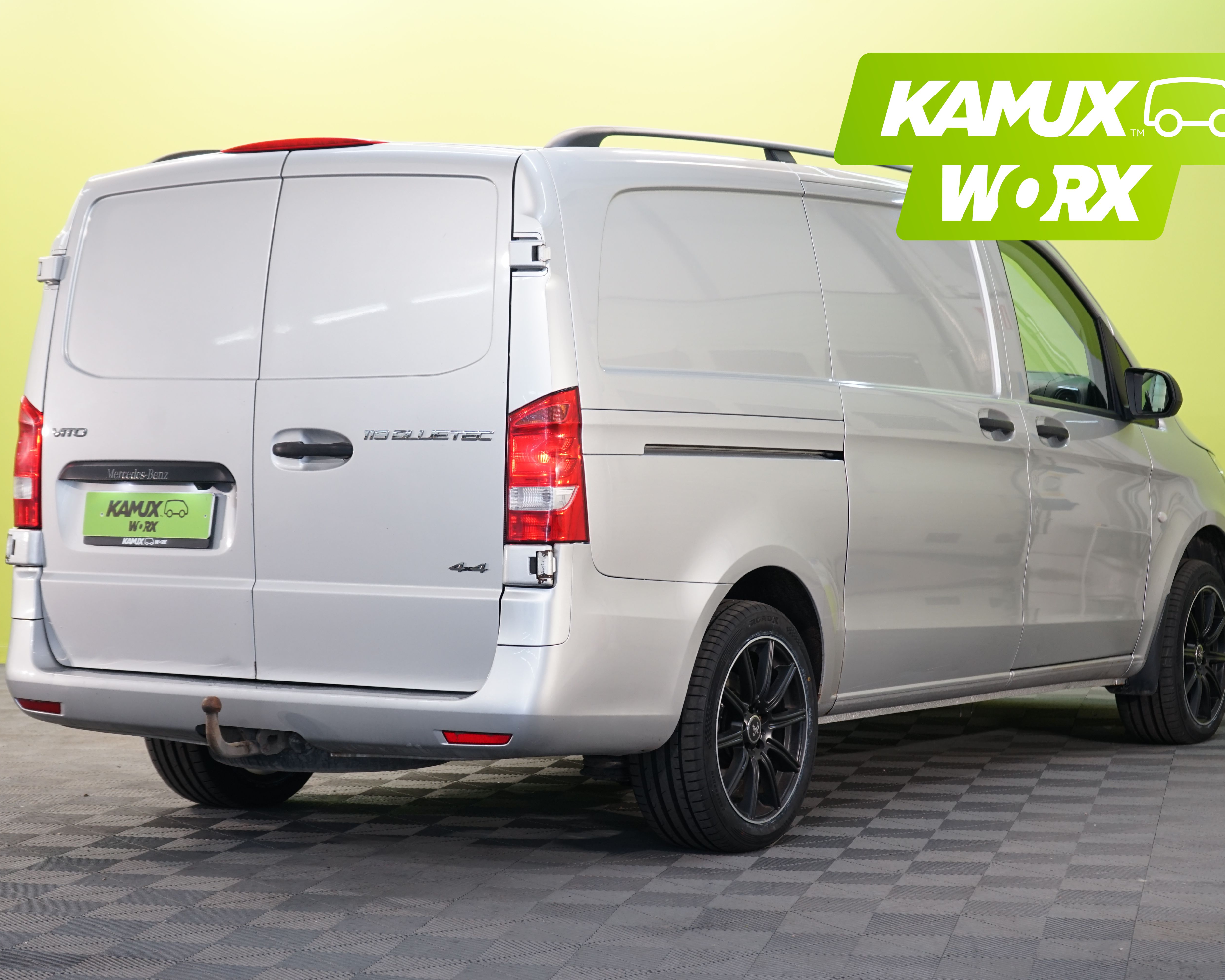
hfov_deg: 24.1
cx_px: 620
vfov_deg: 19.4
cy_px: 490
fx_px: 2864
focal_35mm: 79
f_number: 5.6
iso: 500
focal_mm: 70
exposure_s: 1/25
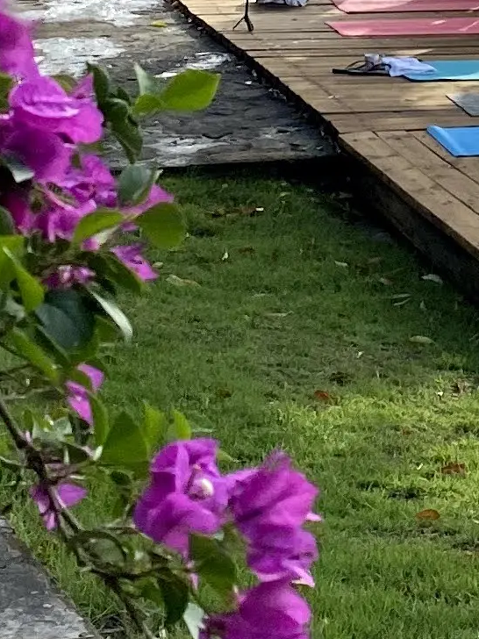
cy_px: -330
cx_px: 567
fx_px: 2657
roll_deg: -0.1
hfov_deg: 10.2
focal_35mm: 144
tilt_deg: +3.3
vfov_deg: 13.0
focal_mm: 4.25
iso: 32
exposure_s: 1/1395
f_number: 1.8
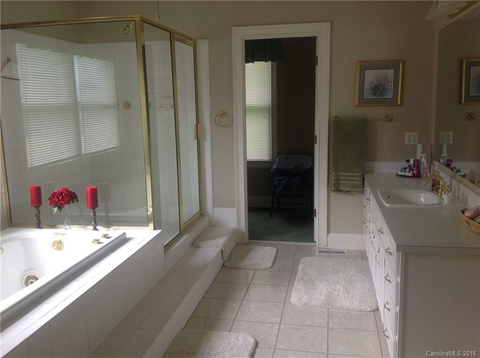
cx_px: 240
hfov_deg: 52.7
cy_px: 179
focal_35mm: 35
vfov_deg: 40.6
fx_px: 484
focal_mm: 4.28
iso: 50
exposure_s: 1/24
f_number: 2.4
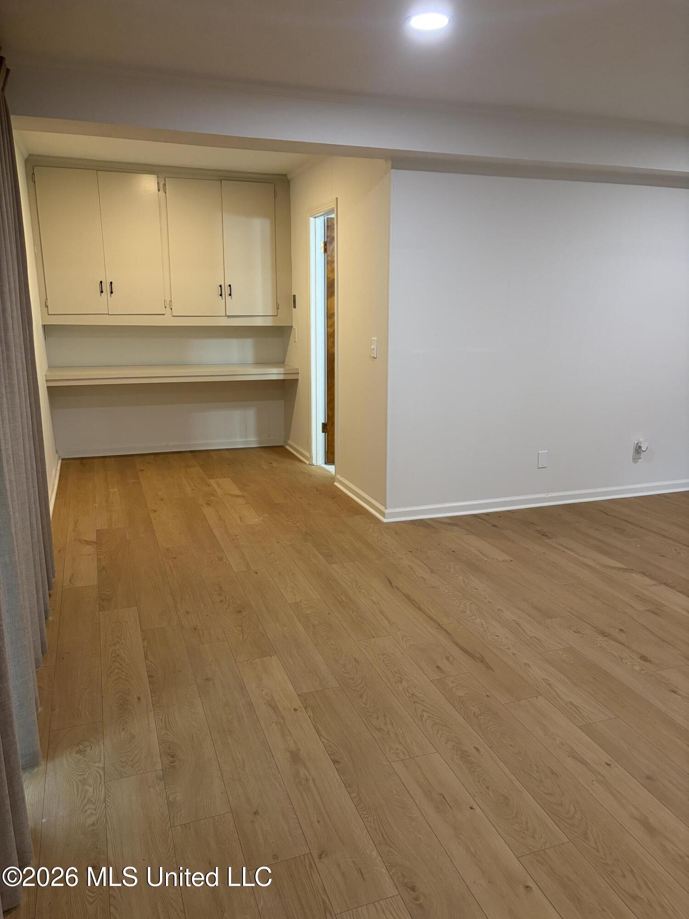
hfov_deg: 53.1
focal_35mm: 26
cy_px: 460
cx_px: 344
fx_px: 690
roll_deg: -0.8
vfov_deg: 67.3
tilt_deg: -12.7
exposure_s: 1/60
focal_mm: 5.96
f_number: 1.6
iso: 200
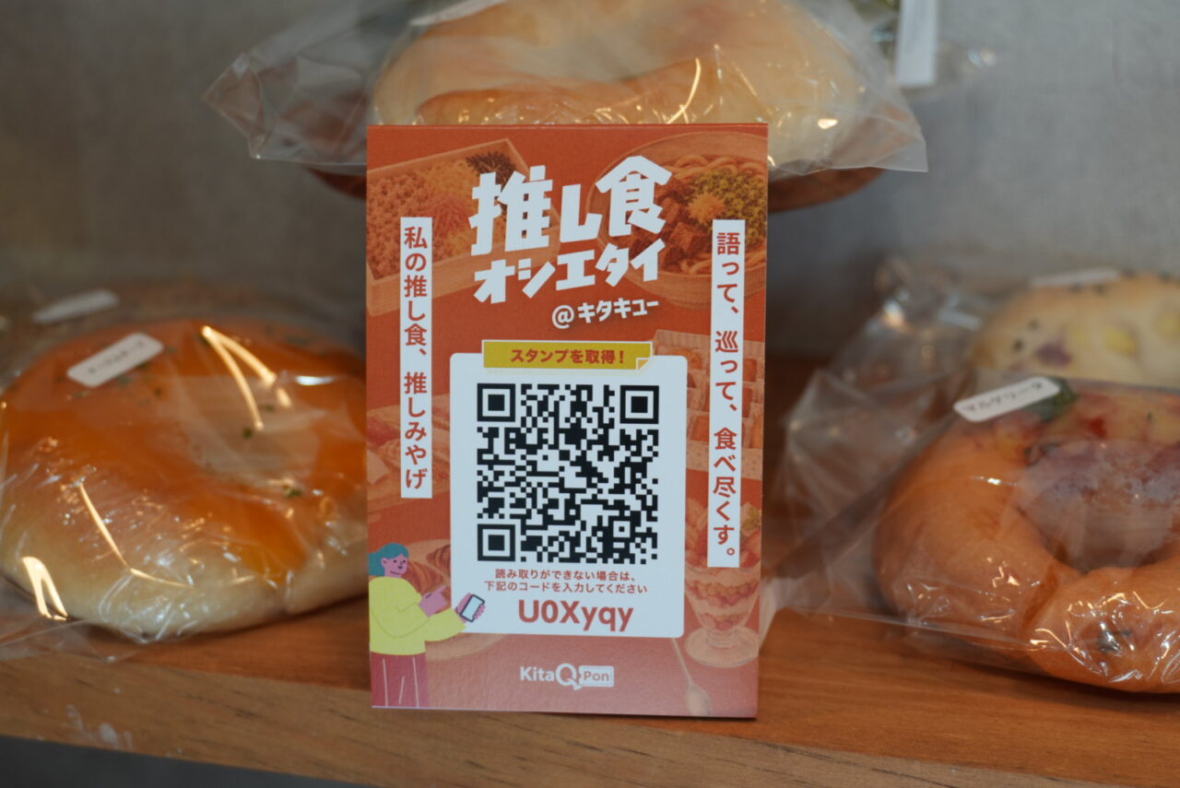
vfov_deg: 26.5
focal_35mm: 51
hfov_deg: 38.9
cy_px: 394
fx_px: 1673
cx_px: 590
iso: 500
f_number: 5
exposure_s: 1/60
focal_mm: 34
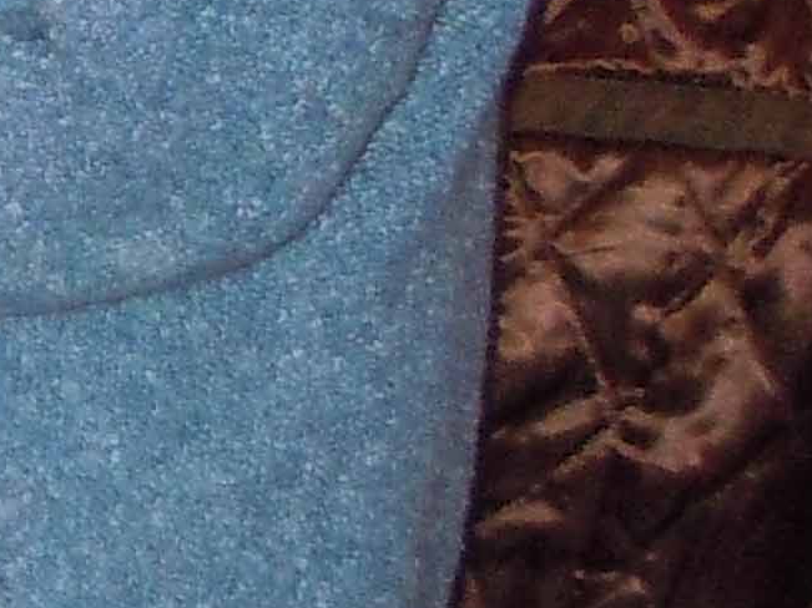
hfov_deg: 8.3
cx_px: -1650
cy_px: -412
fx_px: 4667
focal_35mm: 199
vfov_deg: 7.3
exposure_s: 1/30
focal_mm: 5.4
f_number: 3.5
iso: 320
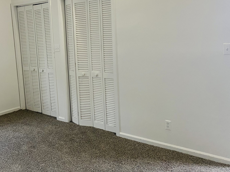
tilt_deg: -8.0
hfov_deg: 41.7
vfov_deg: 33.6
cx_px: 41
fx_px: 286
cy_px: 74
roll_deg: +4.9
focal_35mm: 43
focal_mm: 4.25
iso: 200
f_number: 1.8
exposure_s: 1/60
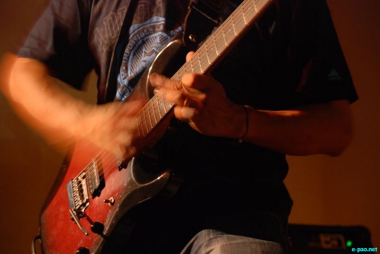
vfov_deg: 7.3
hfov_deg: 11.0
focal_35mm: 188
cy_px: 127
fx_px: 1982
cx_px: 190
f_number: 7.1
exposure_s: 1/8
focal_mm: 125
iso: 320
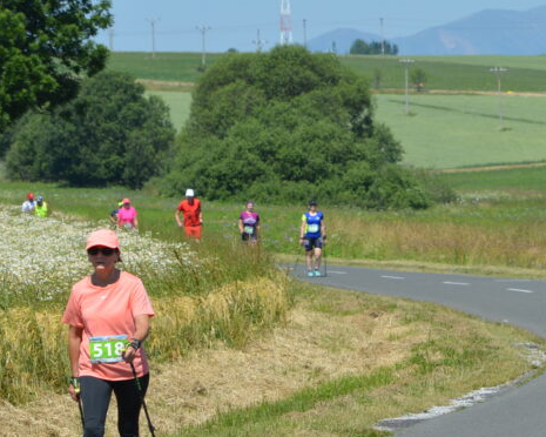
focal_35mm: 403
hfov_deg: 4.8
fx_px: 6512
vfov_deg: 3.8
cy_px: 317
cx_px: 519
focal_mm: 130
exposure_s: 1/320
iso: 100
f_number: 9
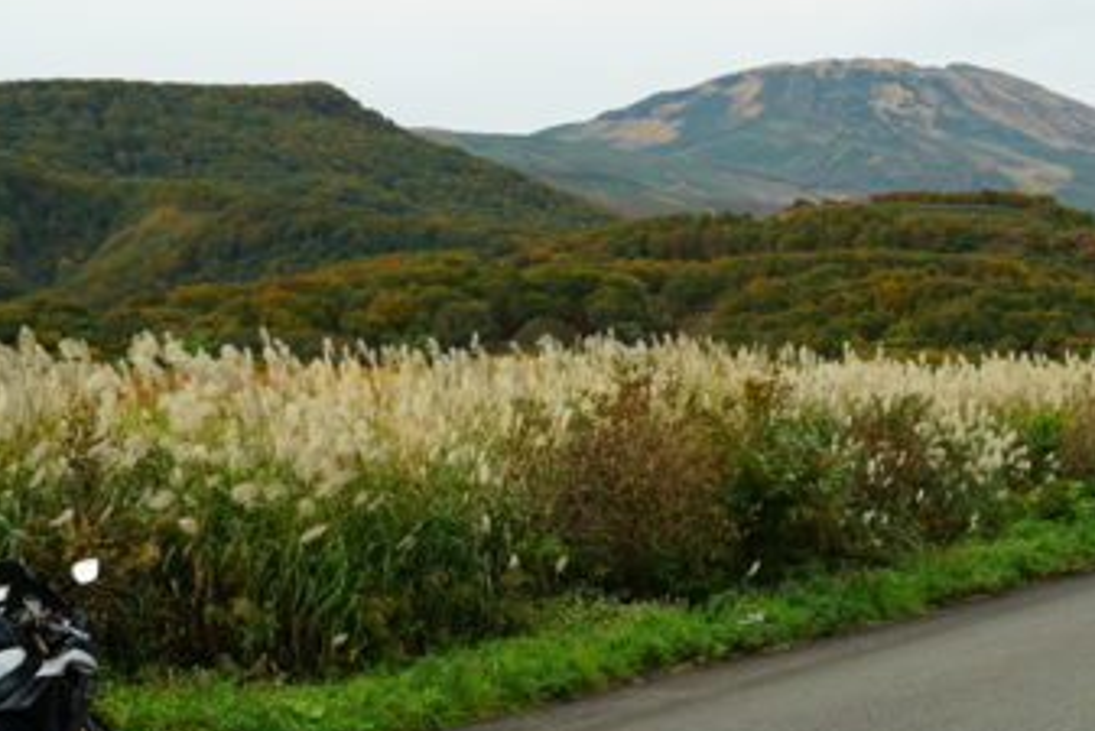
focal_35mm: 76
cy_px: 296
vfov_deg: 17.9
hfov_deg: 26.5
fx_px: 2313
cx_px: 712
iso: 100
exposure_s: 1/80
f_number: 6.3
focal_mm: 32
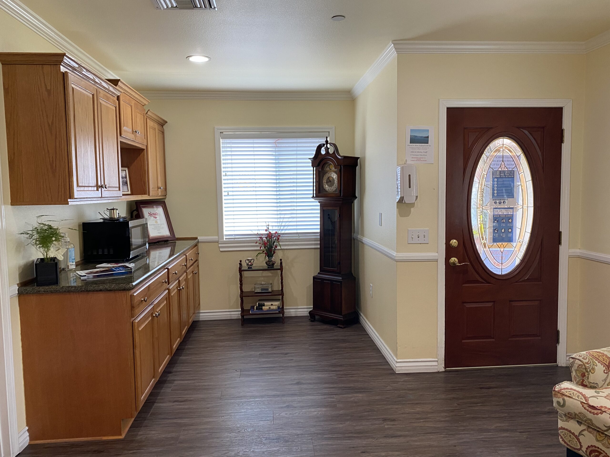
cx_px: 305
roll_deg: +1.0
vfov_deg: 53.1
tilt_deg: -5.1
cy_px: 228
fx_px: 458
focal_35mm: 26
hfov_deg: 67.3
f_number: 1.8
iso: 125
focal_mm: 4.25
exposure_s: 1/60
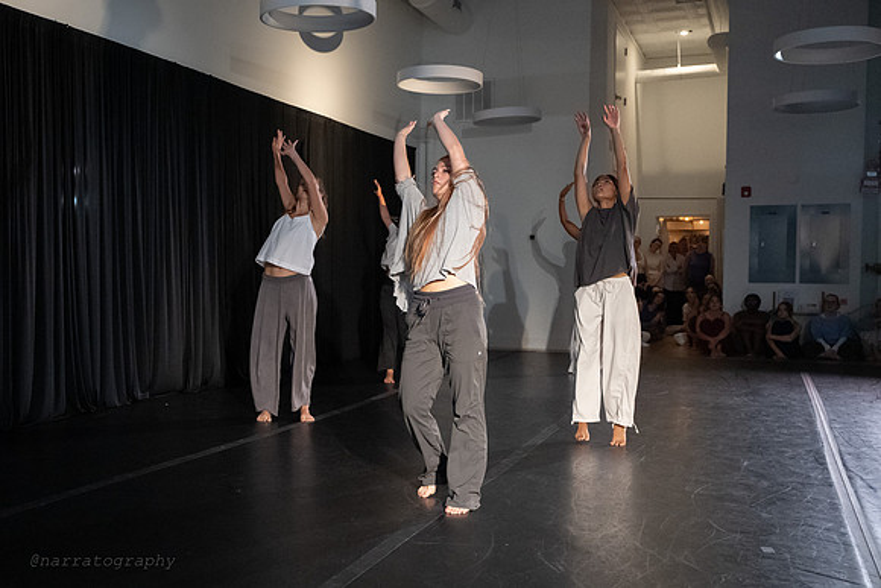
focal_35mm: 38
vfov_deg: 35.4
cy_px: 294
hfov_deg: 50.3
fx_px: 921
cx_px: 302
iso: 6400
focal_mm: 28
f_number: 4
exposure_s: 1/320
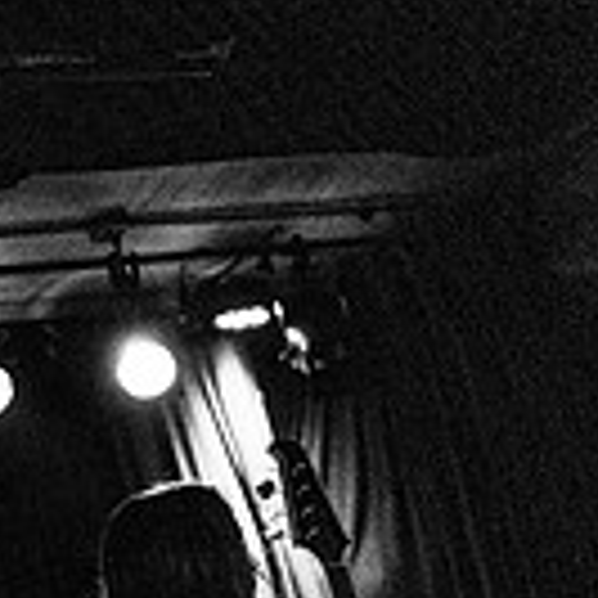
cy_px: 623
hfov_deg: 17.0
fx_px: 1739
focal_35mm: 89
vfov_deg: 18.9
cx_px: -382
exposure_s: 1/400
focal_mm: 24
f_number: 3.2
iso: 3200
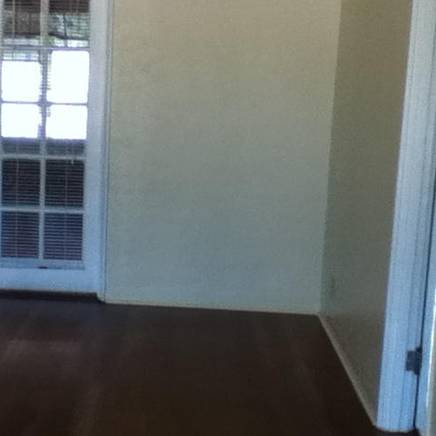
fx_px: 812
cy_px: 214
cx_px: 93
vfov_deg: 30.0
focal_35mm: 57
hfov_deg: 29.4
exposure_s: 1/60
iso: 125
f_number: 2.4
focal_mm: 3.85
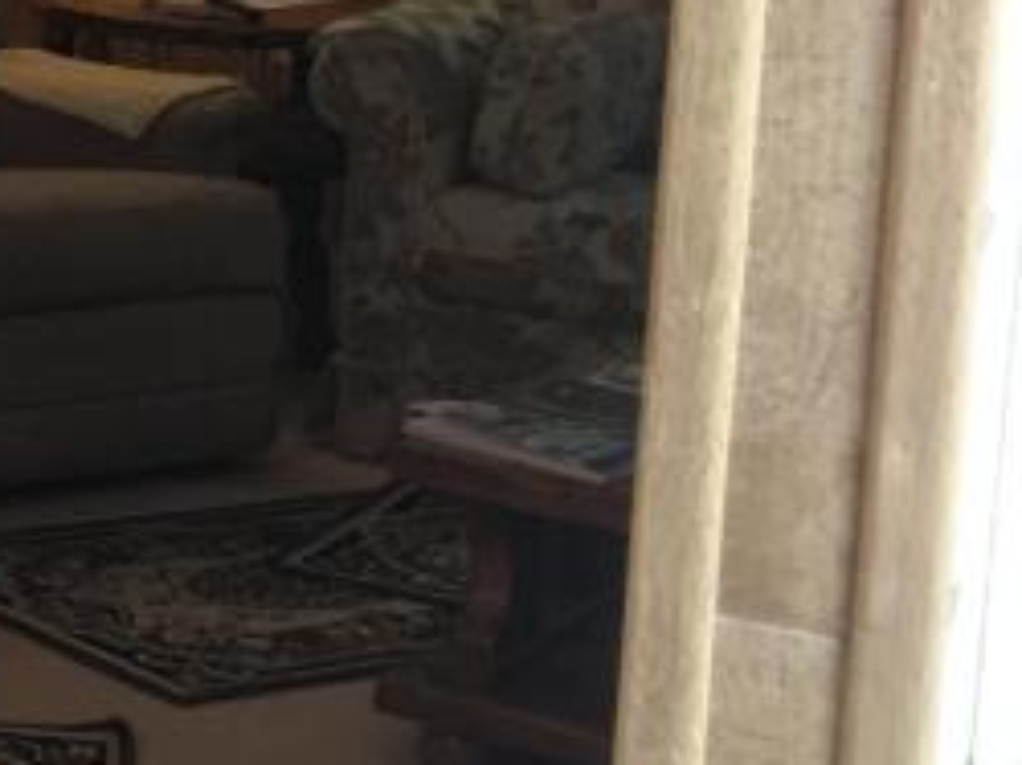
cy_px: -16
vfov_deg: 12.3
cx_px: -1038
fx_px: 3510
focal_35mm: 119
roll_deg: -0.8
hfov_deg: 13.9
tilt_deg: -7.7
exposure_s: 1/30
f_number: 2.2
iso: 50
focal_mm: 4.15
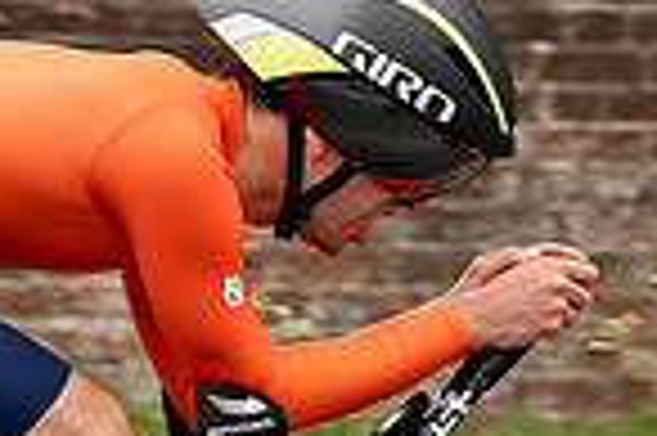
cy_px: 72
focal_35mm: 541
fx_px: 9862
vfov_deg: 2.5
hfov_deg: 3.8
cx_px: -76
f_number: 3.5
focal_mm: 84
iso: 250
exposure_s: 1/1000
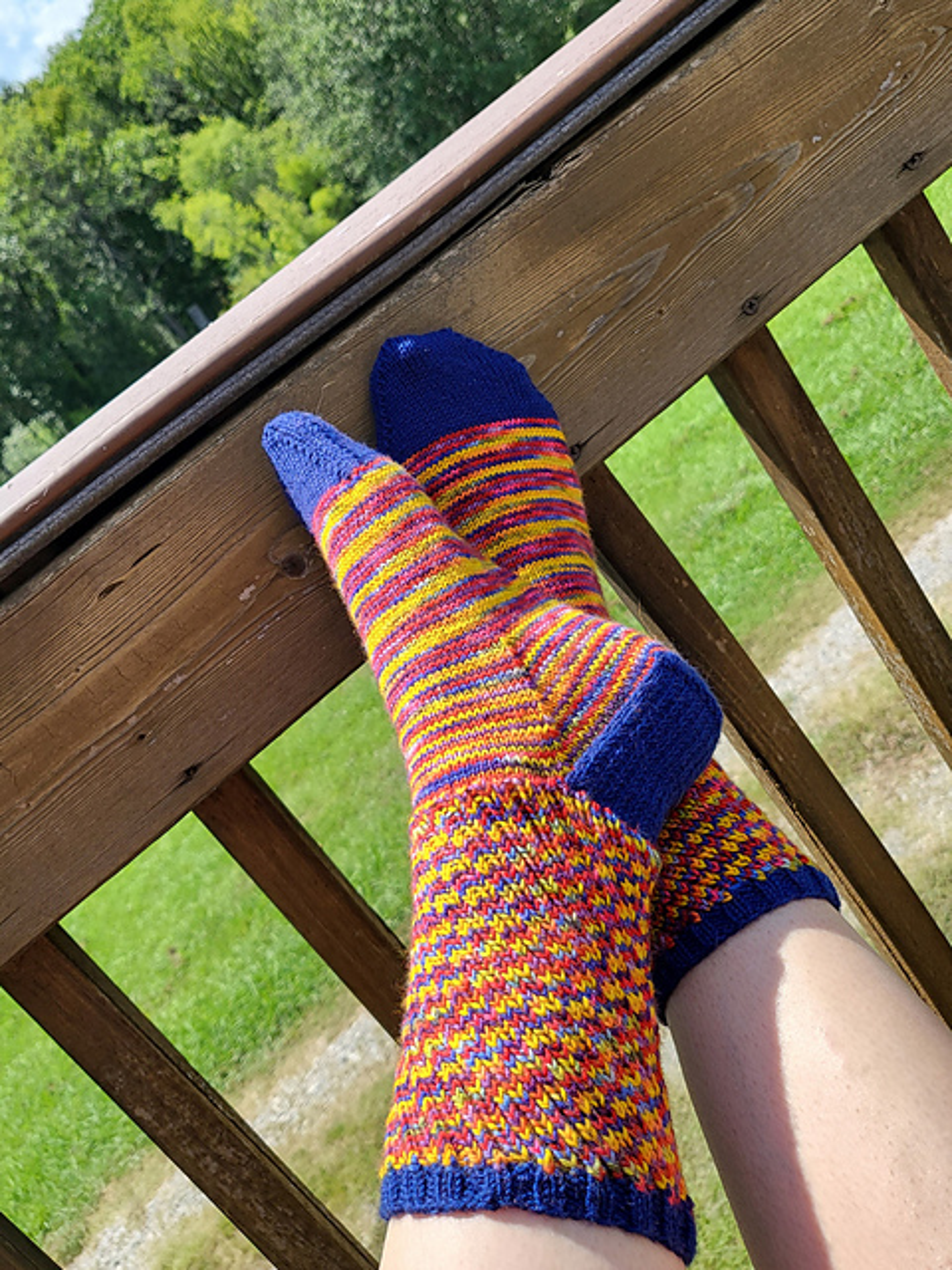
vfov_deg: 67.3
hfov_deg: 53.1
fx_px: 953
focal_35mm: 26
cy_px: 635
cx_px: 476
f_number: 1.8
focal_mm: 4.25
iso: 50
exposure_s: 1/1794
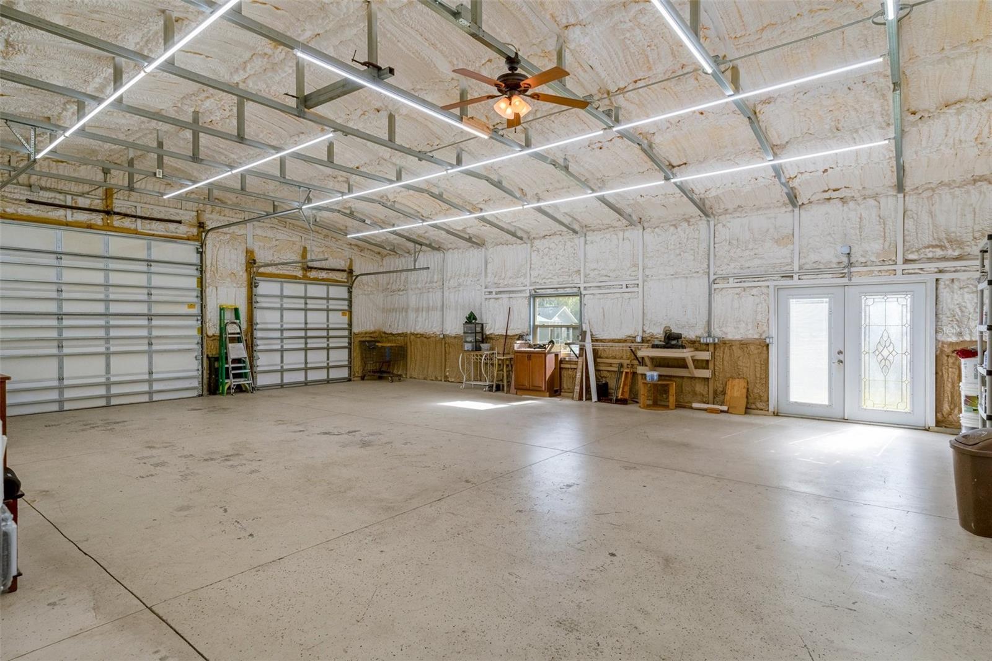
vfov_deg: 67.4
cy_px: 330
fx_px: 496
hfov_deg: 90.0
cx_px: 496
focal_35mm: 18
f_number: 8
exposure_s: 1/250
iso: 320
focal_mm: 12
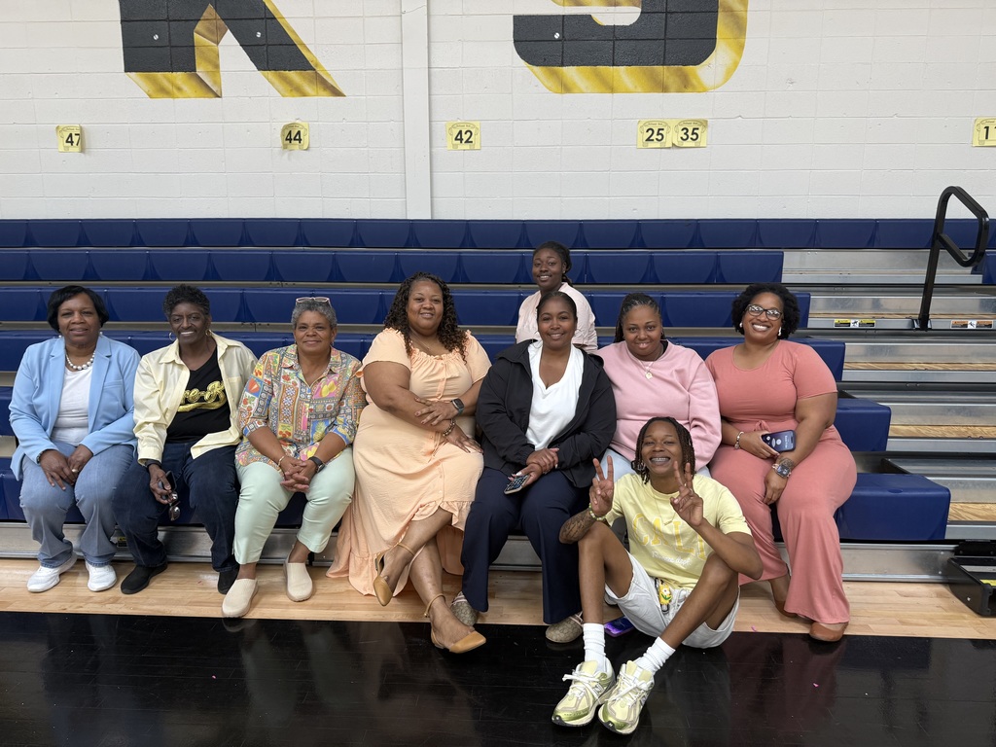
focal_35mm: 24
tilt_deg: -11.2
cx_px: 498
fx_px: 691
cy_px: 374
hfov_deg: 71.6
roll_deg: +0.2
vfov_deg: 56.8
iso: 160
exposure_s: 1/60
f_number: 1.78
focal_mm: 6.76
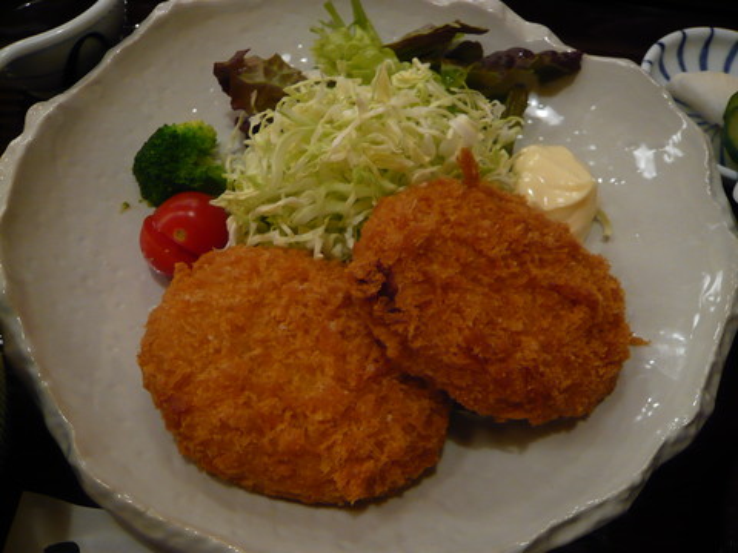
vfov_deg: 49.7
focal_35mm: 28
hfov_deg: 63.4
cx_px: 369
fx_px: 597
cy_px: 276
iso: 200
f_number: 2.8
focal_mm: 4.6
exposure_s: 1/8
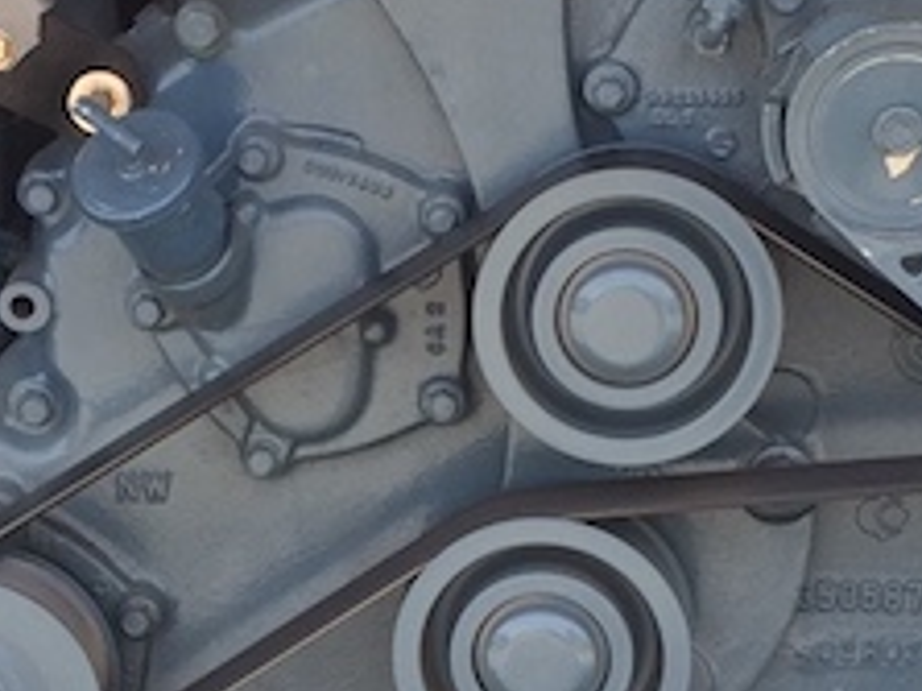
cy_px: 497
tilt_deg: -16.8
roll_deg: +1.2
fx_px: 3461
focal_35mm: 130
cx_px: 277
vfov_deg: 11.4
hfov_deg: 15.1
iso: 32
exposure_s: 1/471
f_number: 2.2
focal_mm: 4.15
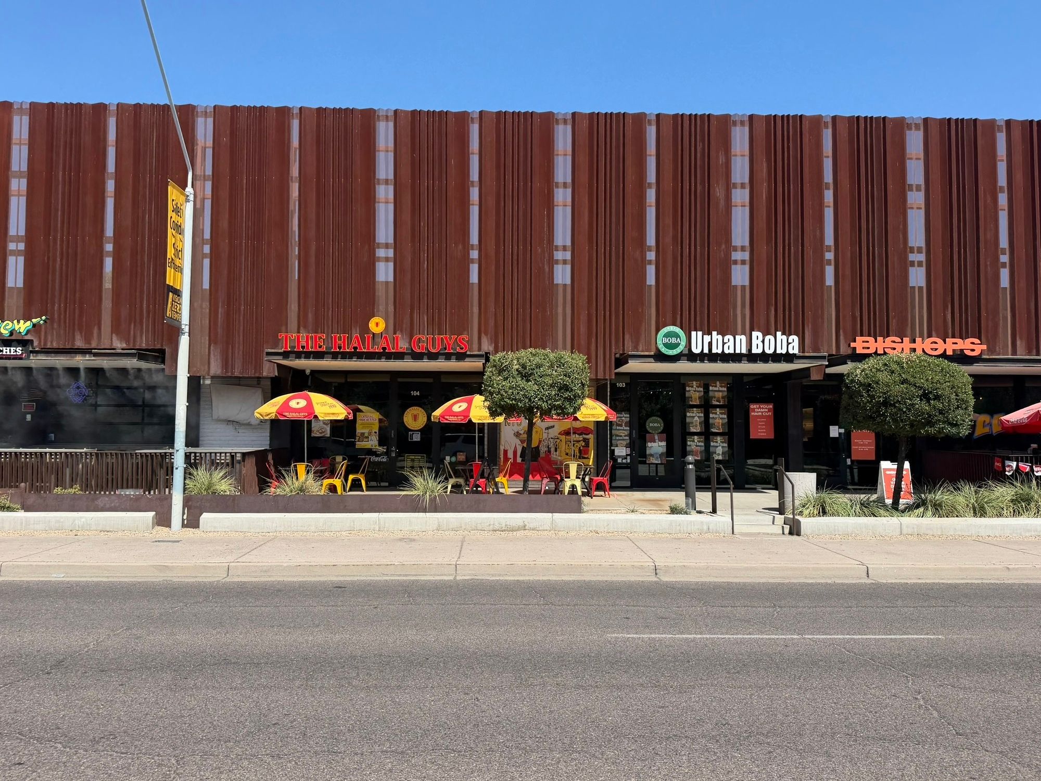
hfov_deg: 71.6
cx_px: 520
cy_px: 390
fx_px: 722
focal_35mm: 24
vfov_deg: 56.8
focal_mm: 6.76
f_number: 1.78
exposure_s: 1/3425
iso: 80
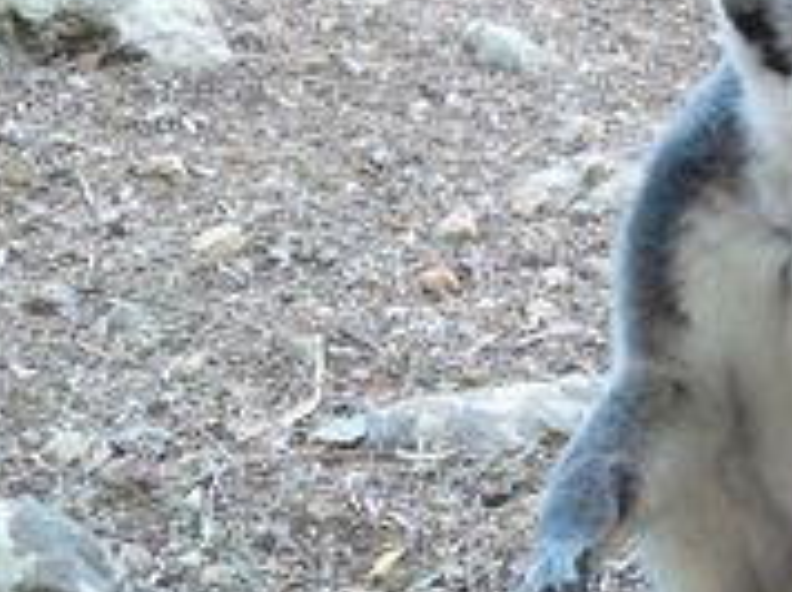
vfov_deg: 14.9
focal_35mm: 99
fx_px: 2262
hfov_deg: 19.4
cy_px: 312
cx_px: 756
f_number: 4.5
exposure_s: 1/52
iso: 351
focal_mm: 7.8
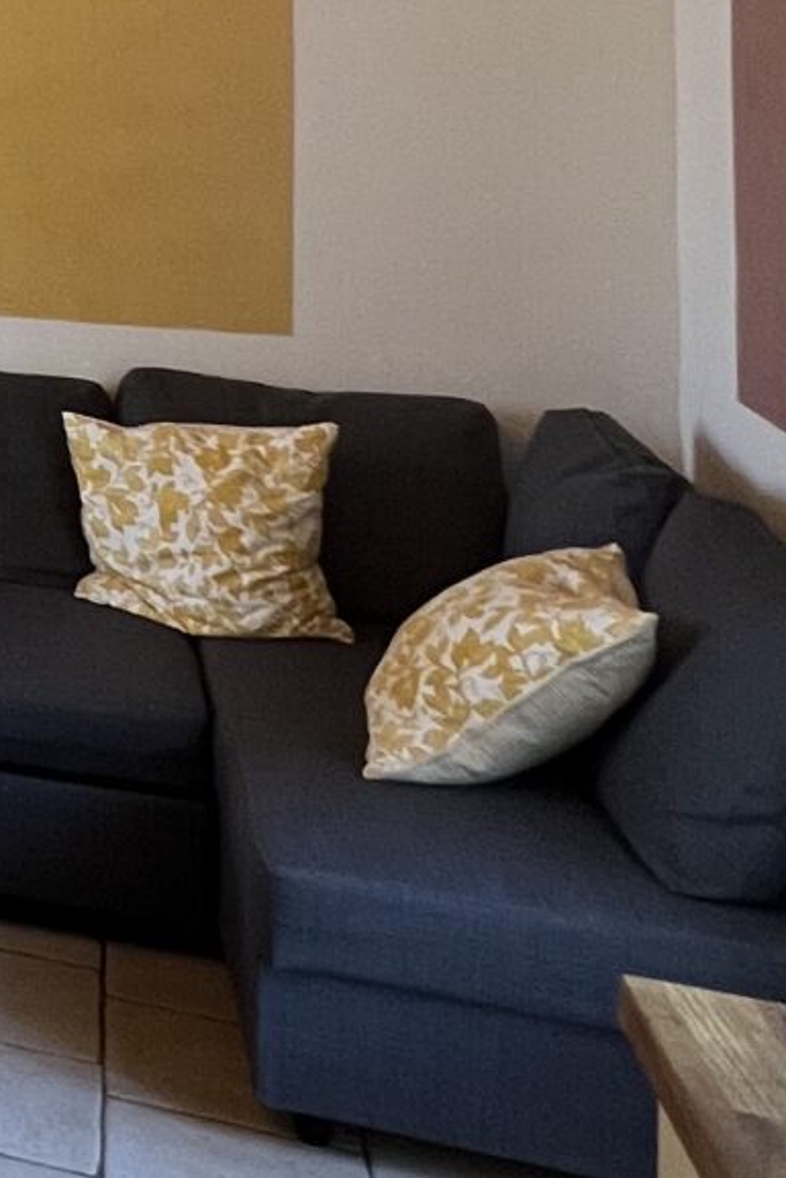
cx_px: -857
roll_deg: -1.3
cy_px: -86
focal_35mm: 60
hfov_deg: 16.3
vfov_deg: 30.3
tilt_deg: +3.5
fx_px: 1964
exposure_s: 1/99
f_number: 1.8
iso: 200
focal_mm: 1.57
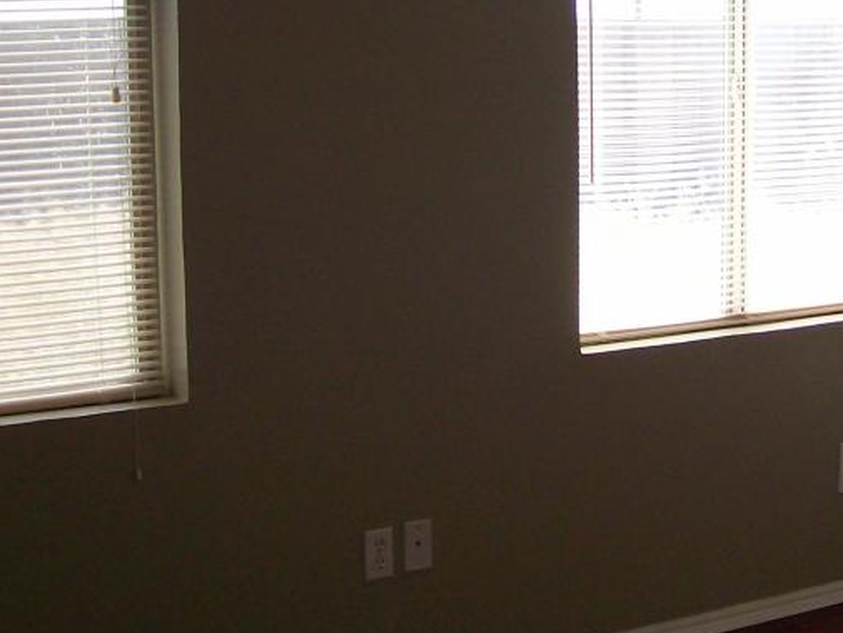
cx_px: 558
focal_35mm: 73
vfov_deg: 20.1
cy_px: 239
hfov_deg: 26.5
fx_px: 1778
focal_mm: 6
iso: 80
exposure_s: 1/142
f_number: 2.7
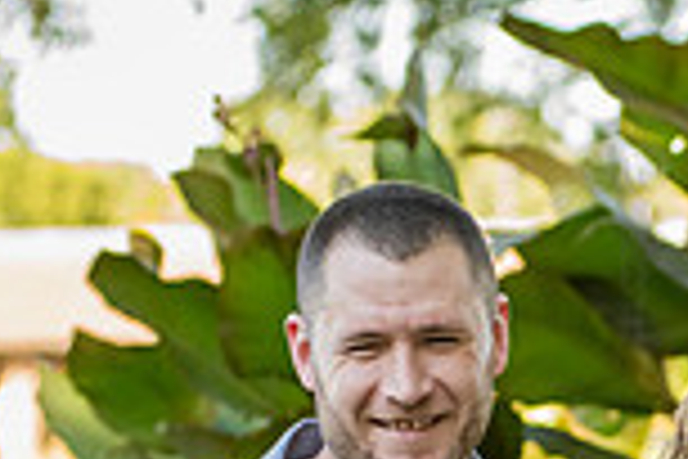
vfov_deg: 4.5
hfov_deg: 6.7
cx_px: 917
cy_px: 812
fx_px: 5790
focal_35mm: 303
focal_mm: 80
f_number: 4
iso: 800
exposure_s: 1/500
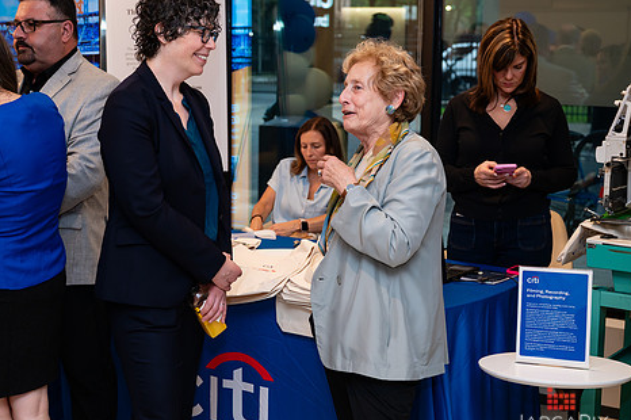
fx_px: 1051
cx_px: 251
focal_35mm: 60
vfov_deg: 22.6
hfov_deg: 33.3
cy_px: 196
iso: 400
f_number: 4
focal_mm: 48
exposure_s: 1/160
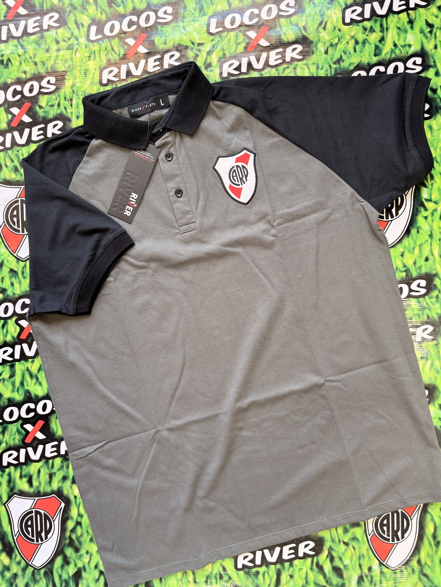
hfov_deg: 56.8
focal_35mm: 24
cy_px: 294
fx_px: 408
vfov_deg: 71.6
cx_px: 220
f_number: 1.78
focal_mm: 6.76
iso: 200
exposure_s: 1/68
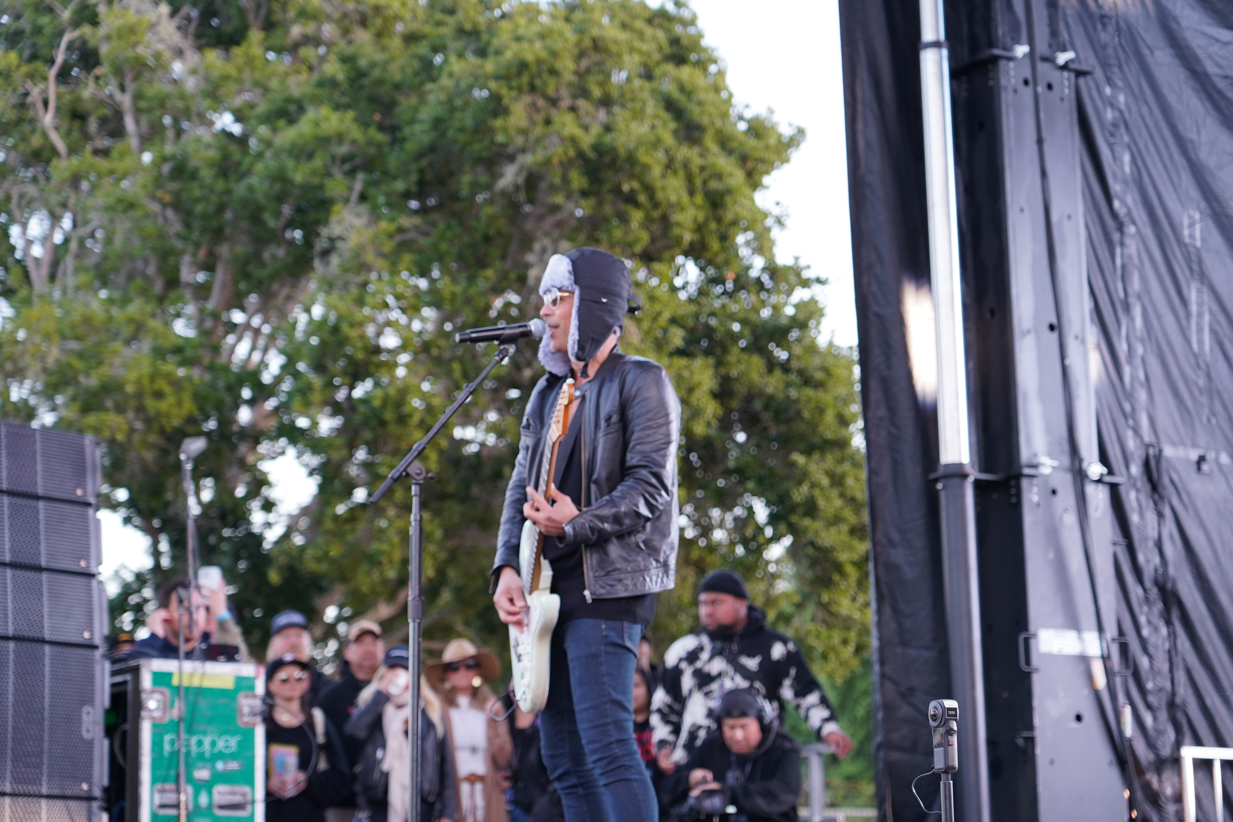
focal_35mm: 85
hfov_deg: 23.9
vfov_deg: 16.1
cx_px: 616
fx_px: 2911
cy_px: 411
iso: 1250
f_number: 4
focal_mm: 85
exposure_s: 1/160
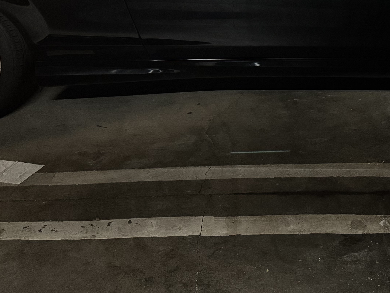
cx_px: 243
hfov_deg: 30.1
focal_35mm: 64
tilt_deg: -14.8
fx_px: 721
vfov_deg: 21.6
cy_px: -38
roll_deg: +1.4
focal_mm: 6.76
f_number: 1.78
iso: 1600
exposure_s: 1/24
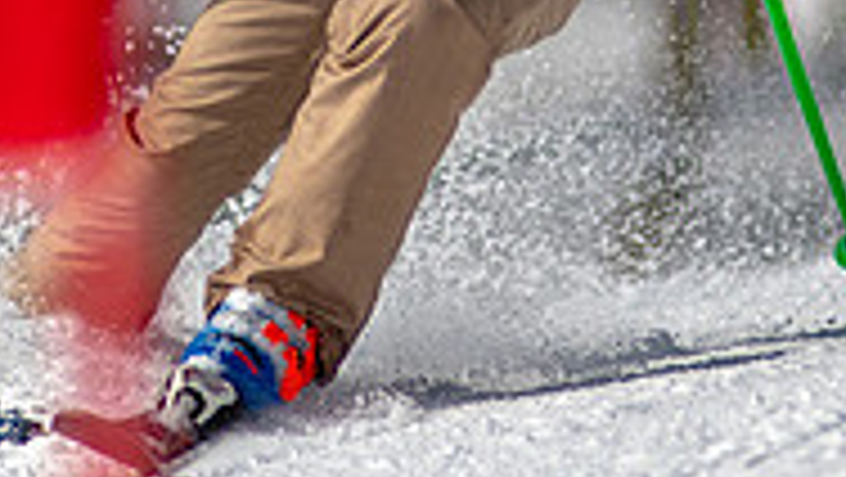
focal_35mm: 1454
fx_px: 32635
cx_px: 459
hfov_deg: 1.5
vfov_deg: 0.8
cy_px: -268
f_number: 2.8
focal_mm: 300
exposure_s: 1/8000
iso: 100
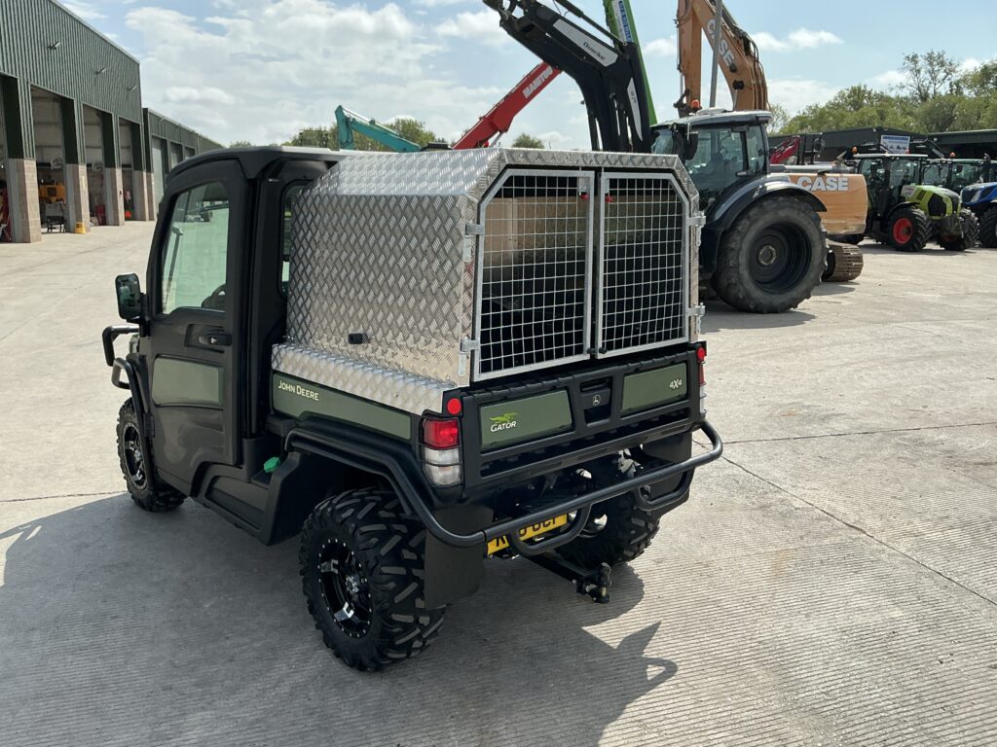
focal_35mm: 28
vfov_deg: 49.7
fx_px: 806
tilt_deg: -11.3
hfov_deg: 63.4
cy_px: 374
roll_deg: -1.3
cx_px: 498
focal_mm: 3
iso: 25
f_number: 1.8
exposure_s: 1/1577
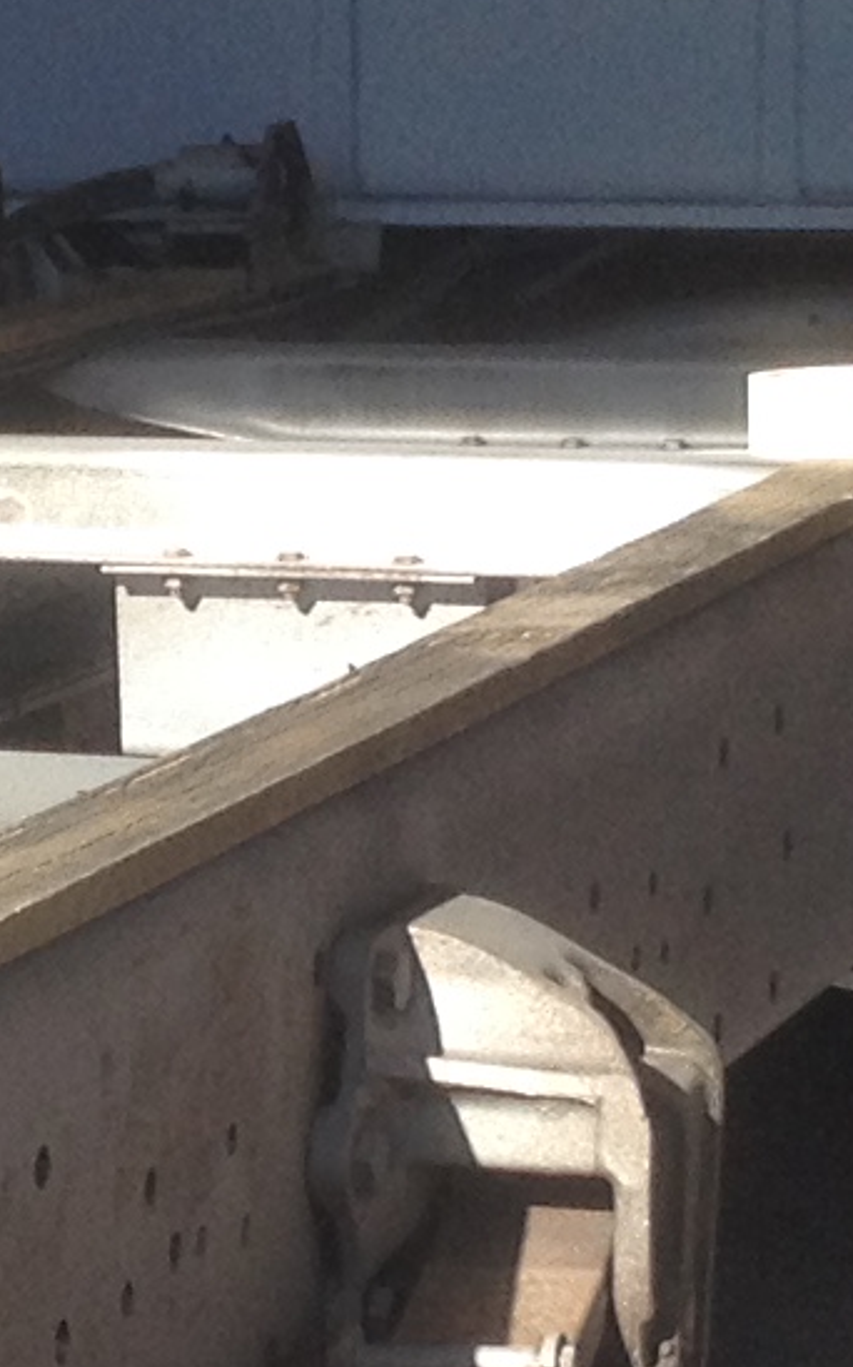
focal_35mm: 221
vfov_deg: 9.5
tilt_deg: -11.2
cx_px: 50
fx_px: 8229
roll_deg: -0.2
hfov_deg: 5.9
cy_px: 661
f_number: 2.4
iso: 50
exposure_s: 1/546
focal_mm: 4.28
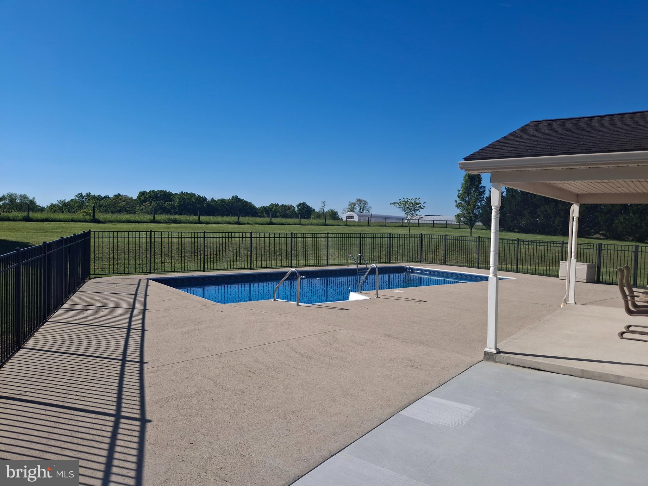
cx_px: 324
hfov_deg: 69.4
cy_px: 243
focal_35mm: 25
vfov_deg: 54.9
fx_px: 468
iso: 32
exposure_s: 1/2309
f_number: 1.8
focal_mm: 4.69
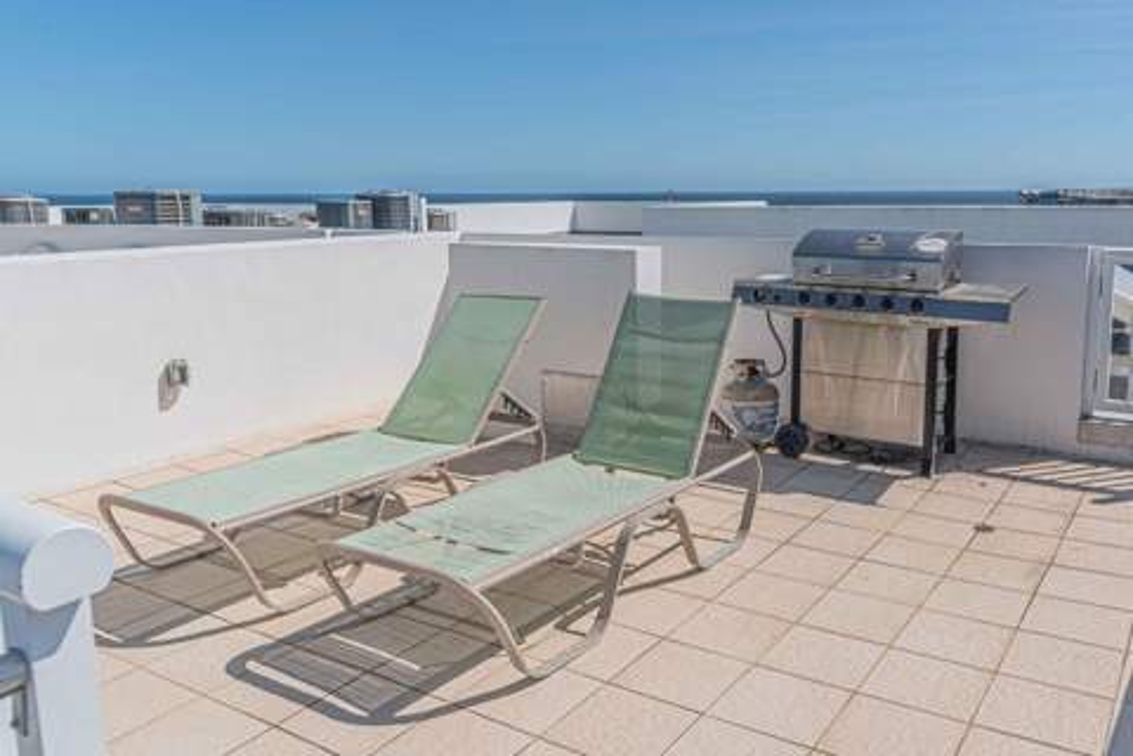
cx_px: 664
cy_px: 313
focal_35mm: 30
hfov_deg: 62.1
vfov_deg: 43.9
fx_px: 933
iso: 100
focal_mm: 24
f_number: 7.1
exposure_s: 1/500
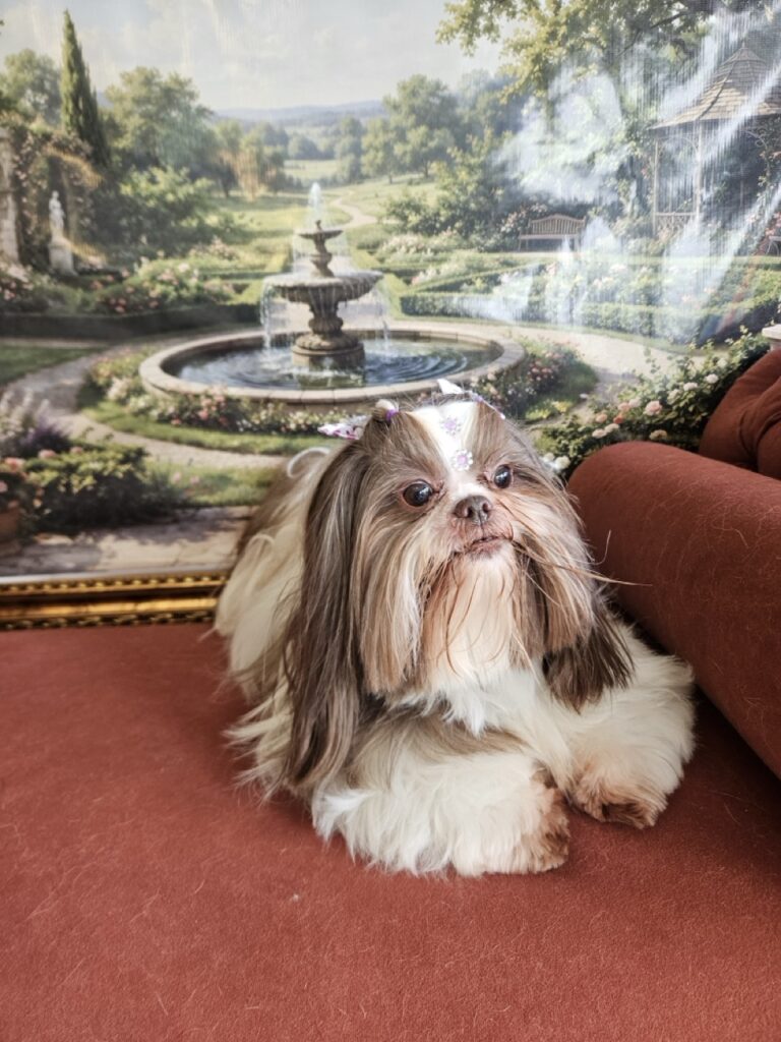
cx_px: 390
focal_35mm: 23
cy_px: 521
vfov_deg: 73.9
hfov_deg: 58.9
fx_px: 692
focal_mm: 5.4
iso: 200
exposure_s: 1/180
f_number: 1.8
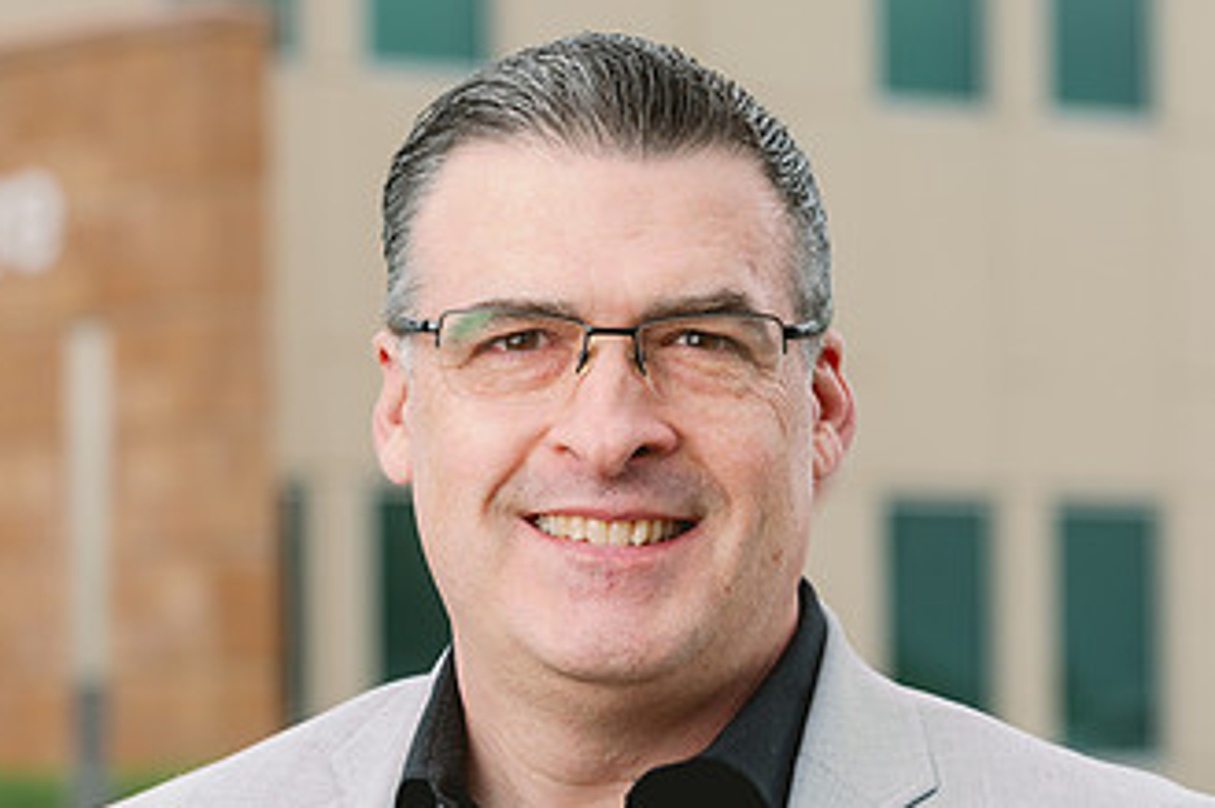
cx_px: 425
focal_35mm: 194
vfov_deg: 7.1
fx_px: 6544
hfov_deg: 10.6
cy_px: 668
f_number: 4.5
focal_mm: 110
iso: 100
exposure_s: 1/200
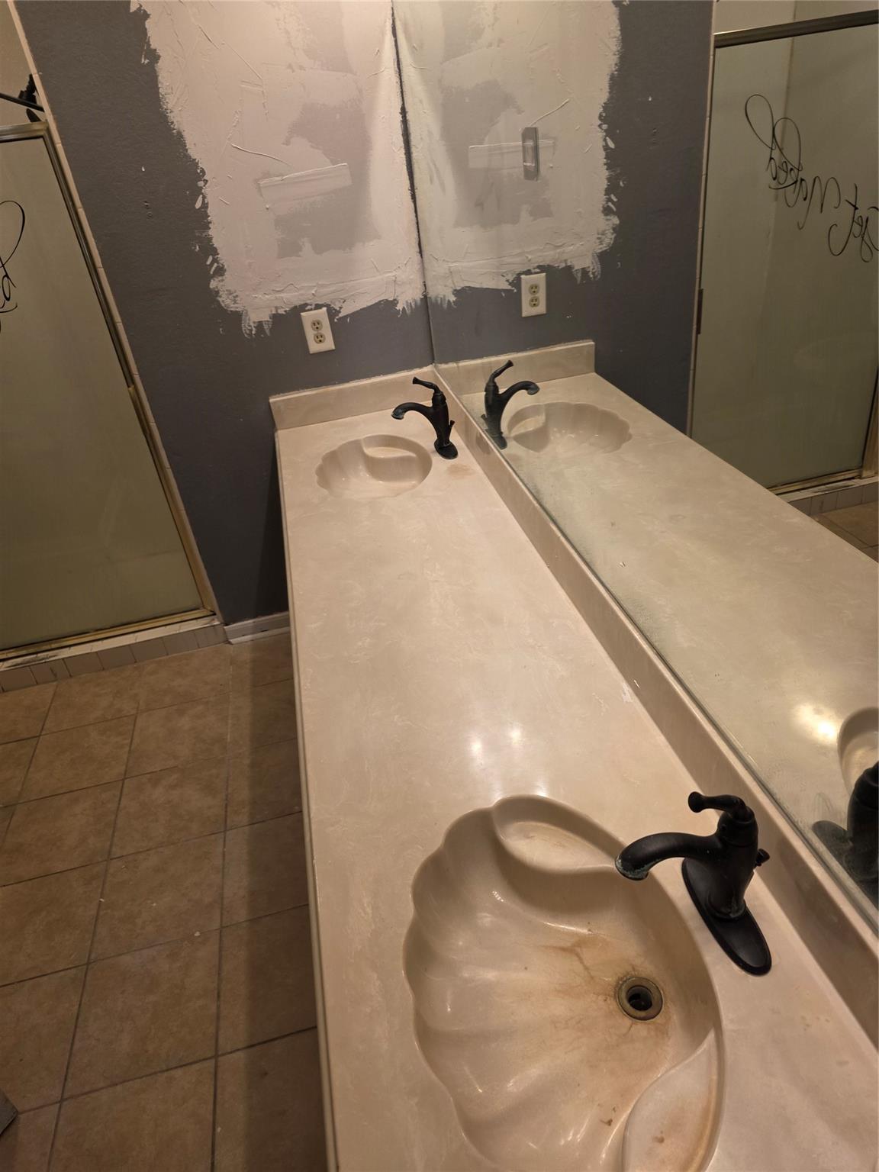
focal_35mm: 23
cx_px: 440
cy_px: 586
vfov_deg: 73.9
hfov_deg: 58.9
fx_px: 779
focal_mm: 6.25
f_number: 1.7
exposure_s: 1/120
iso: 250
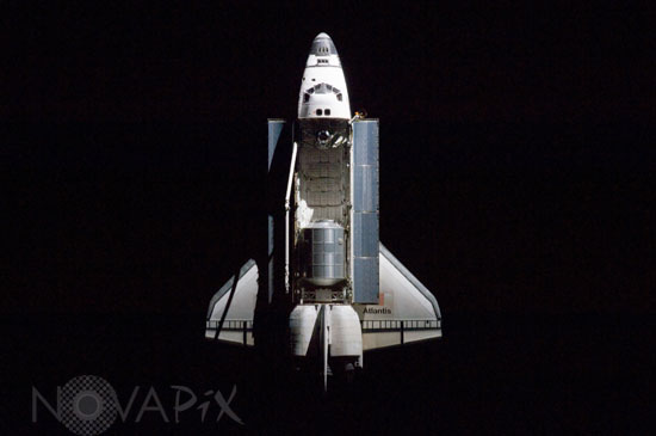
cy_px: 218
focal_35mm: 600
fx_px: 10917
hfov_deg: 3.4
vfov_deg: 2.3
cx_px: 328
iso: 200
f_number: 11
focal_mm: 400
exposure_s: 1/1000
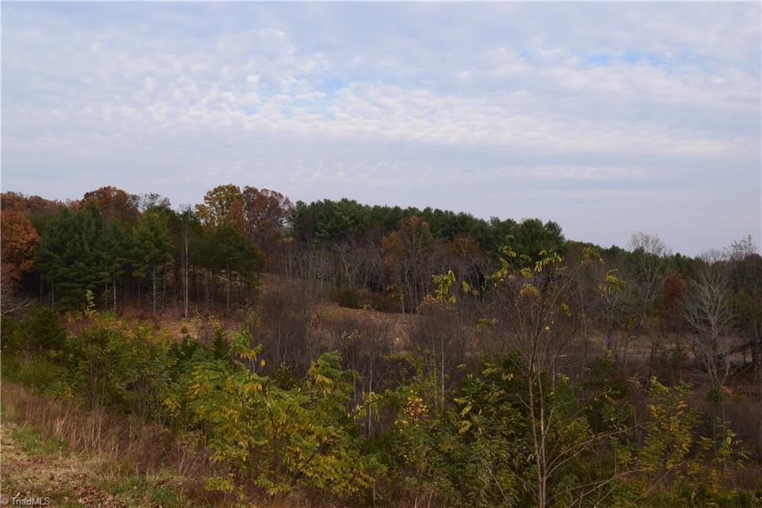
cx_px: 381
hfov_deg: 46.4
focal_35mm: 42
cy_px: 254
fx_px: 889
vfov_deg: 31.9
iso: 400
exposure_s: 1/400
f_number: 11
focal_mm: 28
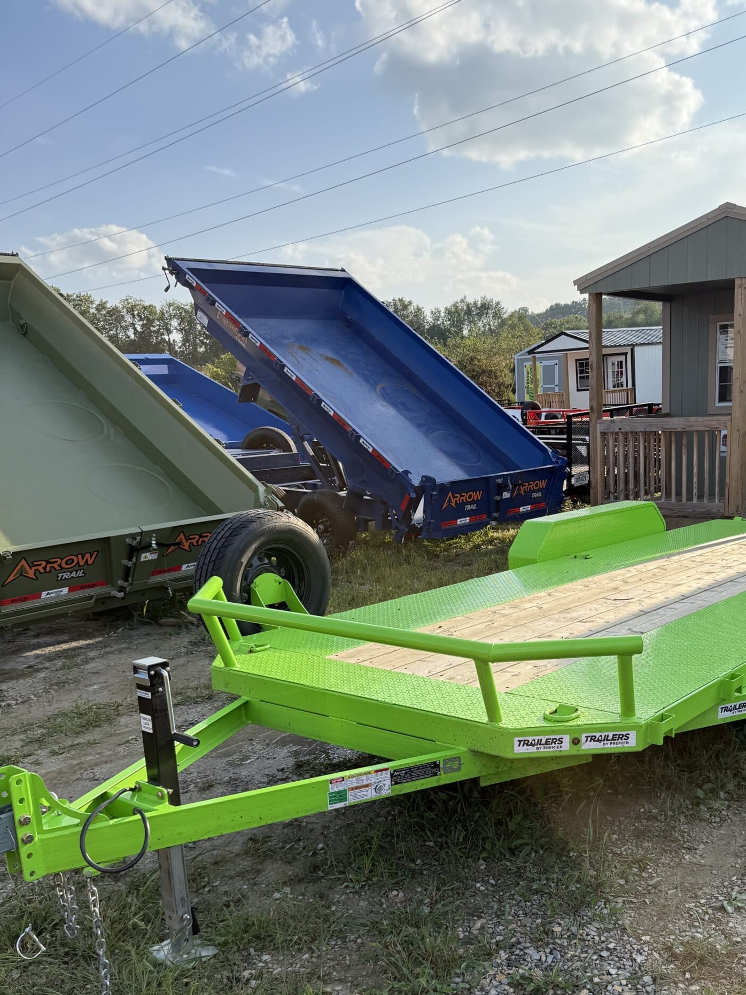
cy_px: 657
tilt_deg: -15.2
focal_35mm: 33
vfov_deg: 54.3
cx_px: 511
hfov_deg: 42.2
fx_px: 948
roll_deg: +2.9
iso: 80
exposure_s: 1/1855
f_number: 1.78
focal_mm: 6.76
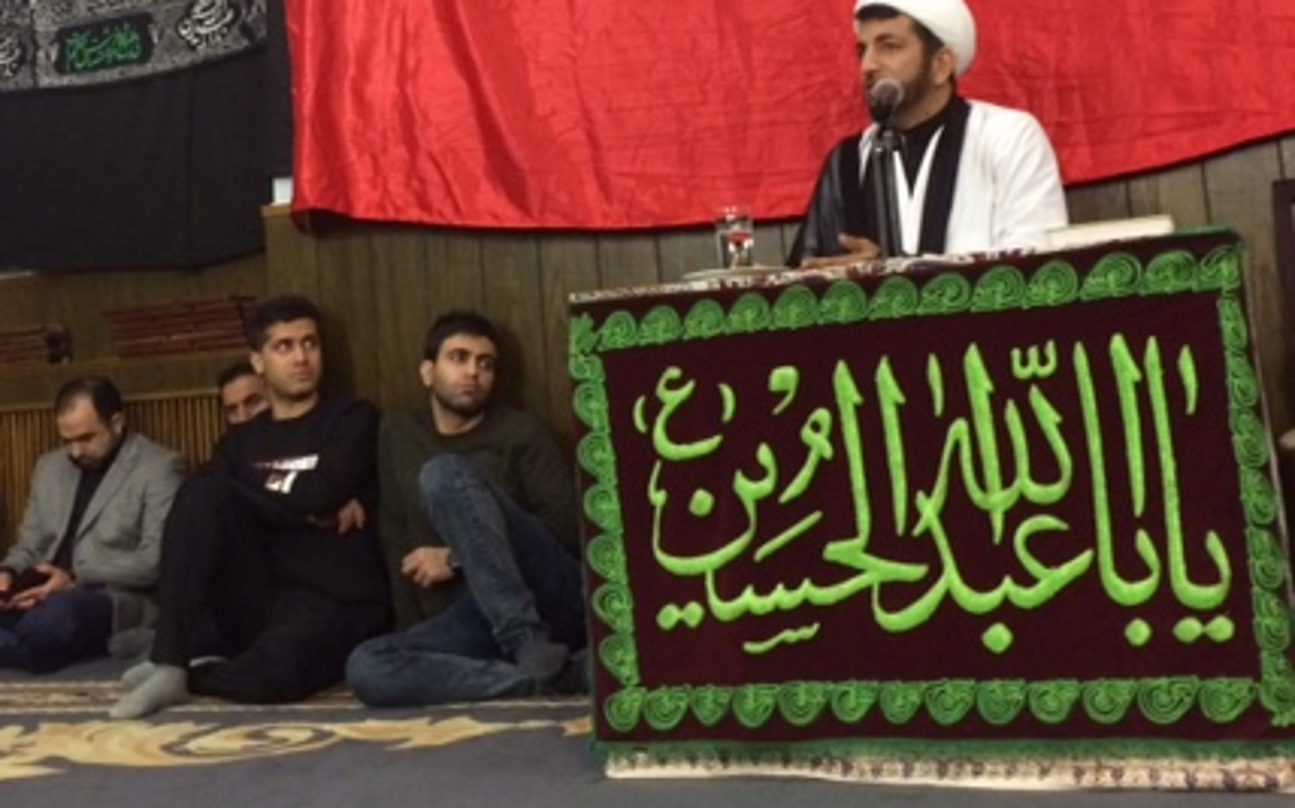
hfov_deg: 43.5
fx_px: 1623
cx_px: 584
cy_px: 215
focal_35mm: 46
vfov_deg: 27.6
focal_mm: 4.15
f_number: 2.2
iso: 250
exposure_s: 1/17
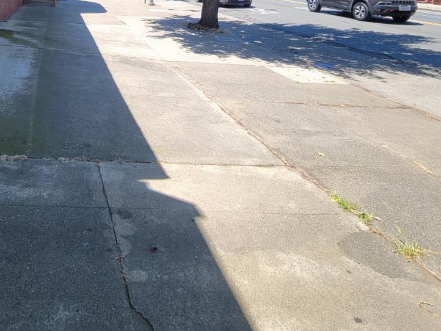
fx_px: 344
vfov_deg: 43.0
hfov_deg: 60.7
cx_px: 97
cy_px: -11
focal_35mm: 27
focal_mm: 2.2
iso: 50
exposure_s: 1/484
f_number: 2.2
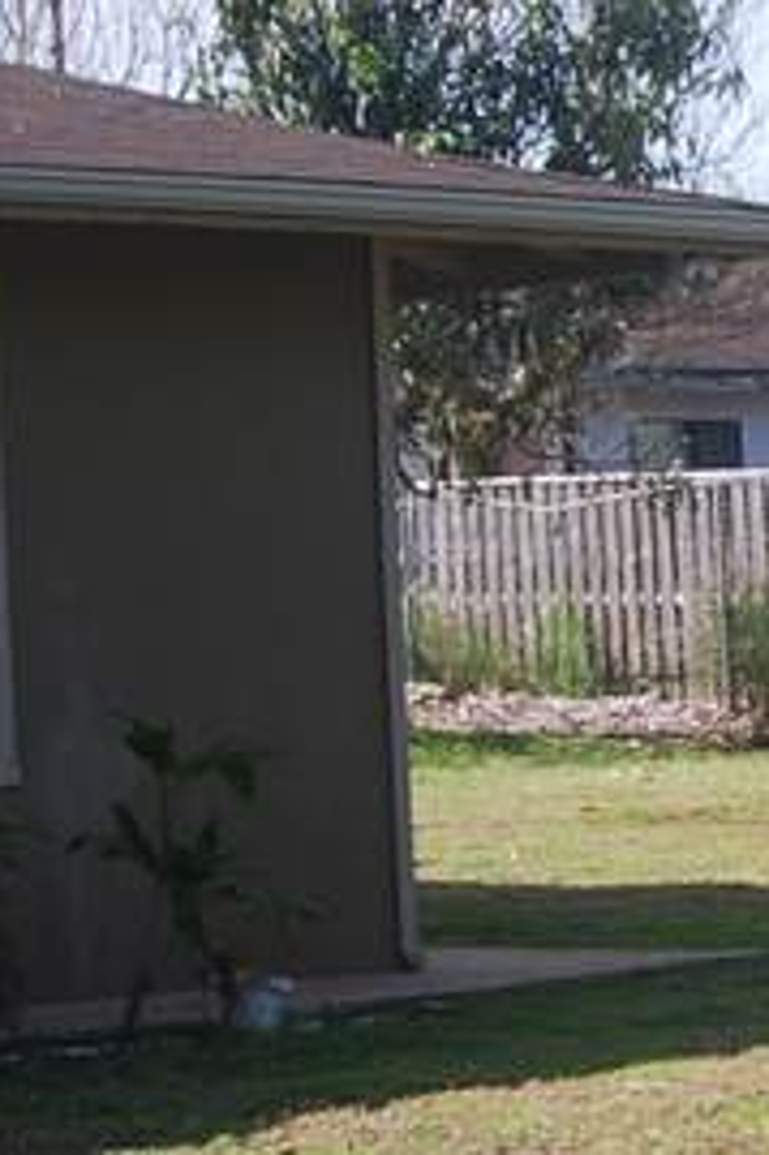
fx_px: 4588
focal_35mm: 143
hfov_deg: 9.0
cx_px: 1542
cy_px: 672
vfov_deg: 14.4
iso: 100
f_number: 7.1
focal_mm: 20
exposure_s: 1/200
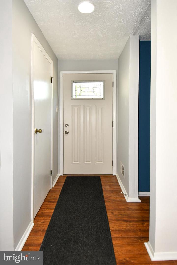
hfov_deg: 67.4
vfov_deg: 90.0
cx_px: 88
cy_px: 132
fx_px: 133
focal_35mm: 18
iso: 360
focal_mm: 12
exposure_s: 1/60
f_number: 4
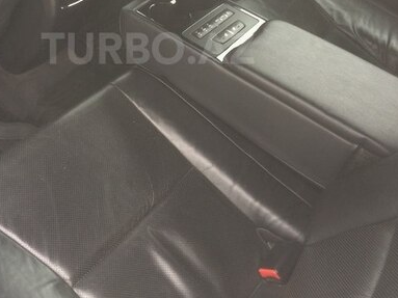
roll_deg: -11.3
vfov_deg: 28.3
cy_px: 48
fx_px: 575
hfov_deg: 37.9
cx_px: 148
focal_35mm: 50
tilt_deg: -36.2
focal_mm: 4.15
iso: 40
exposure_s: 1/50
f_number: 2.2
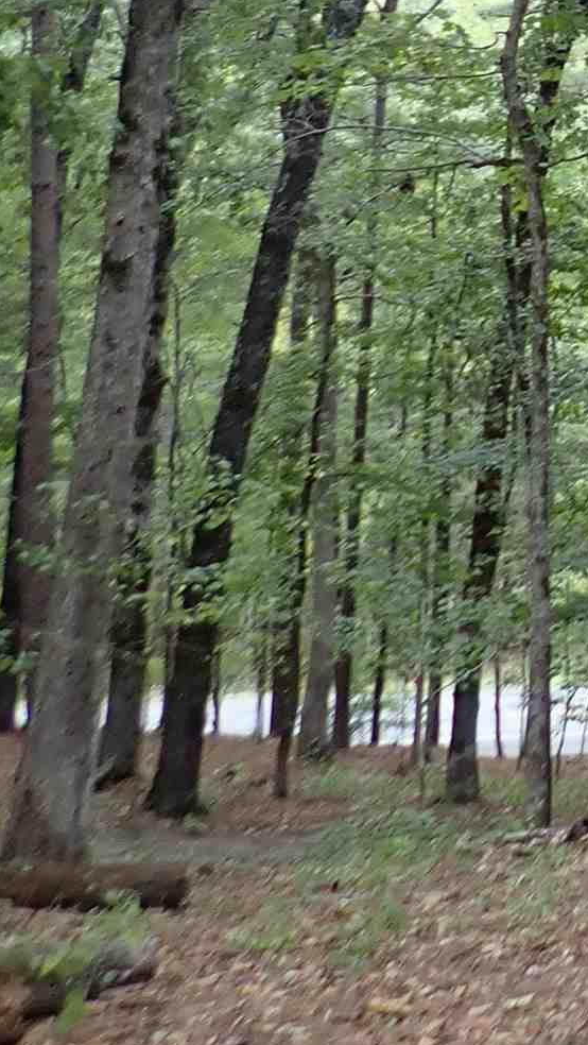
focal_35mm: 85
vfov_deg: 24.5
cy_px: 167
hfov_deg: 11.3
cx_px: 1509
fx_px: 2354
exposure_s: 1/160
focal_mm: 4.5
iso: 100
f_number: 2
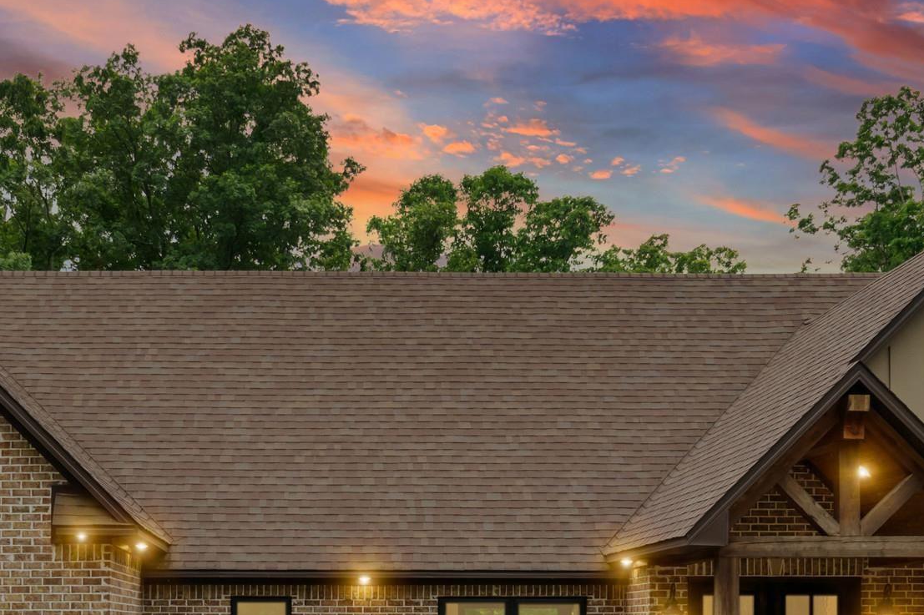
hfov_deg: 32.8
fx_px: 1565
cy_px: 633
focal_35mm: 61
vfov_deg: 21.4
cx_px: 375
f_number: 9
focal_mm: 18
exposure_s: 1/20
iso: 250
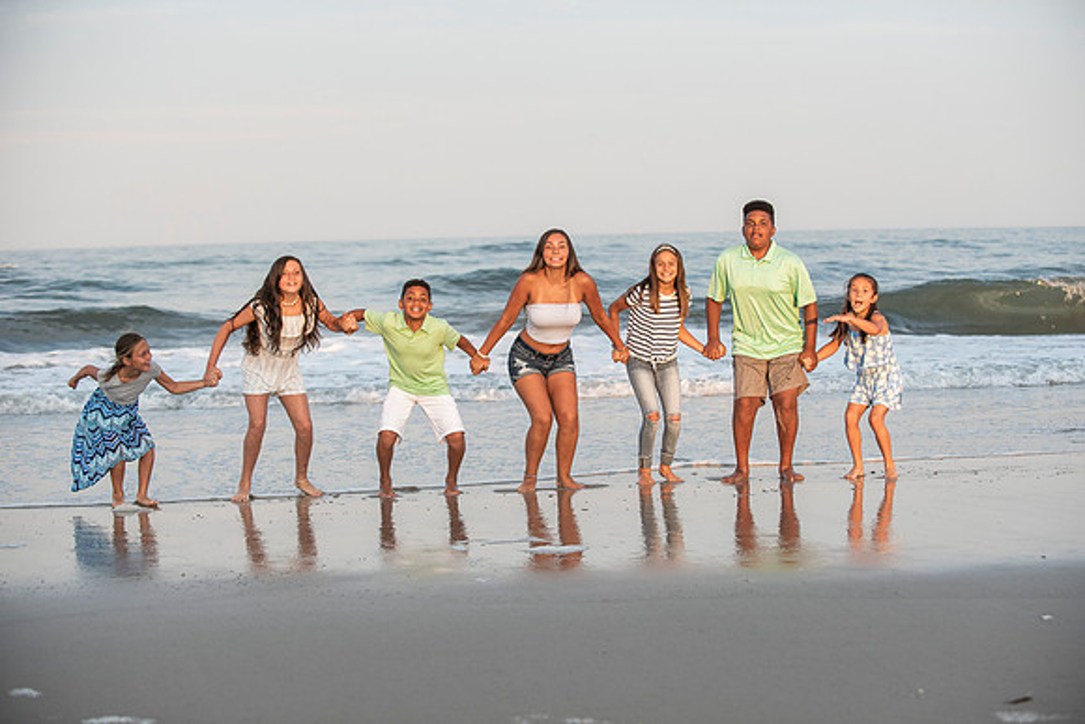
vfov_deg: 18.9
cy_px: 367
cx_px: 554
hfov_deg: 28.0
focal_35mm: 72
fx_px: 2173
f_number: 3.5
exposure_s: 1/1600
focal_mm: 70
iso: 400
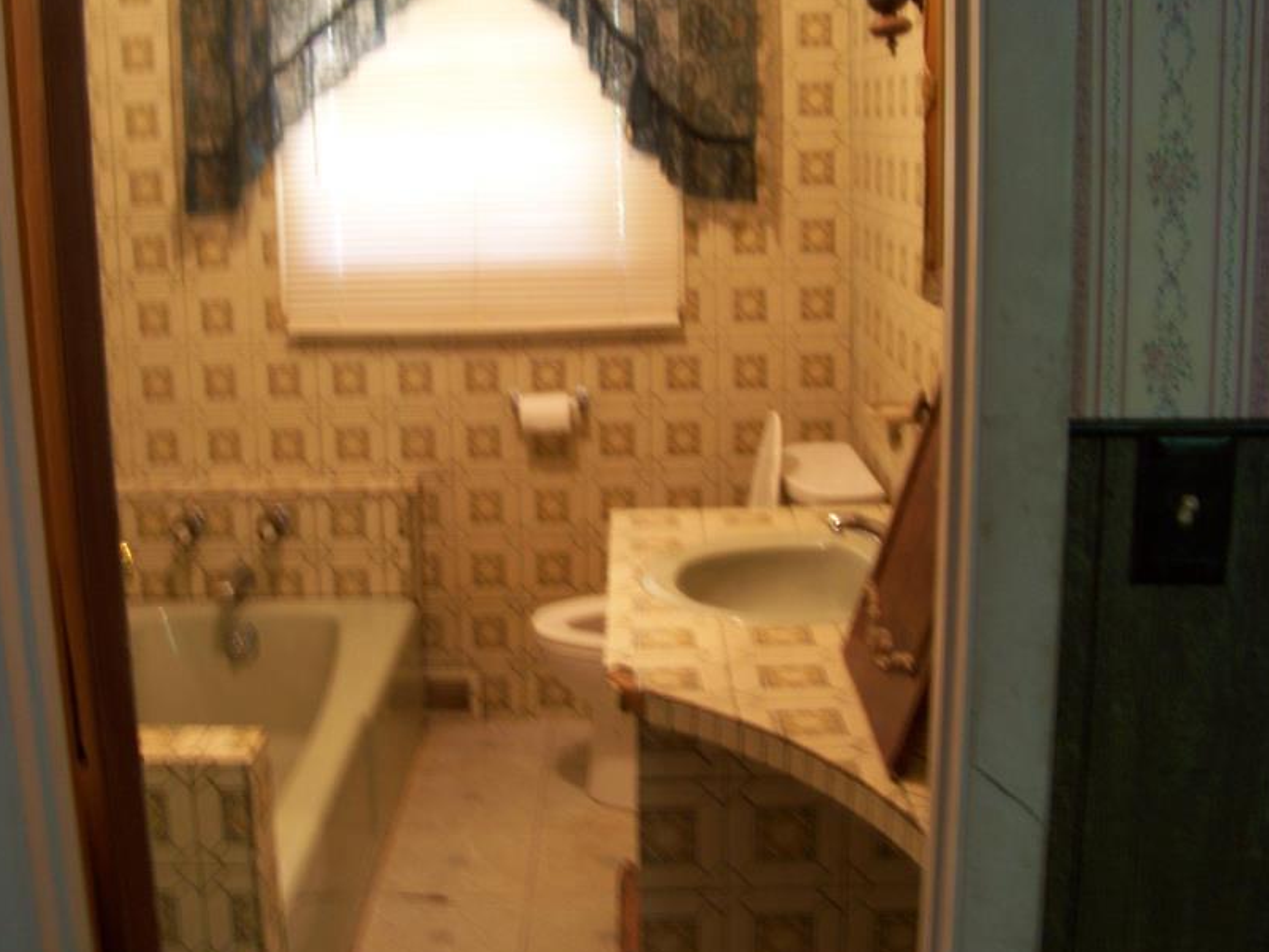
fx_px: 1687
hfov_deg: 41.0
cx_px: 499
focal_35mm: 46
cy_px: 442
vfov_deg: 31.5
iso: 64
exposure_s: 1/2
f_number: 2.8
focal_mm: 5.85
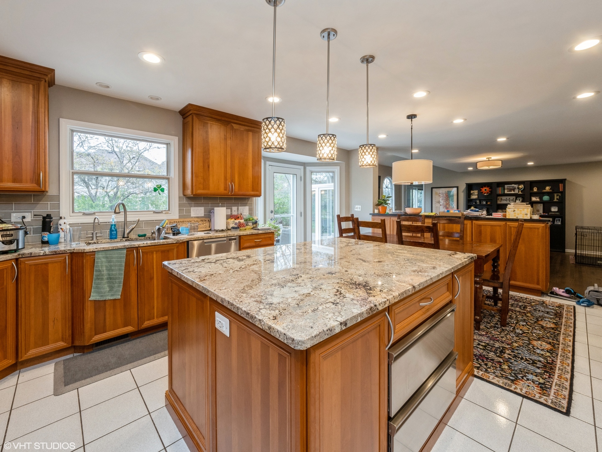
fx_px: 243
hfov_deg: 102.1
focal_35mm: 14
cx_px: 301
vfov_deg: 85.7
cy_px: 226
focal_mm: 7
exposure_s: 1/8
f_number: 8
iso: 400
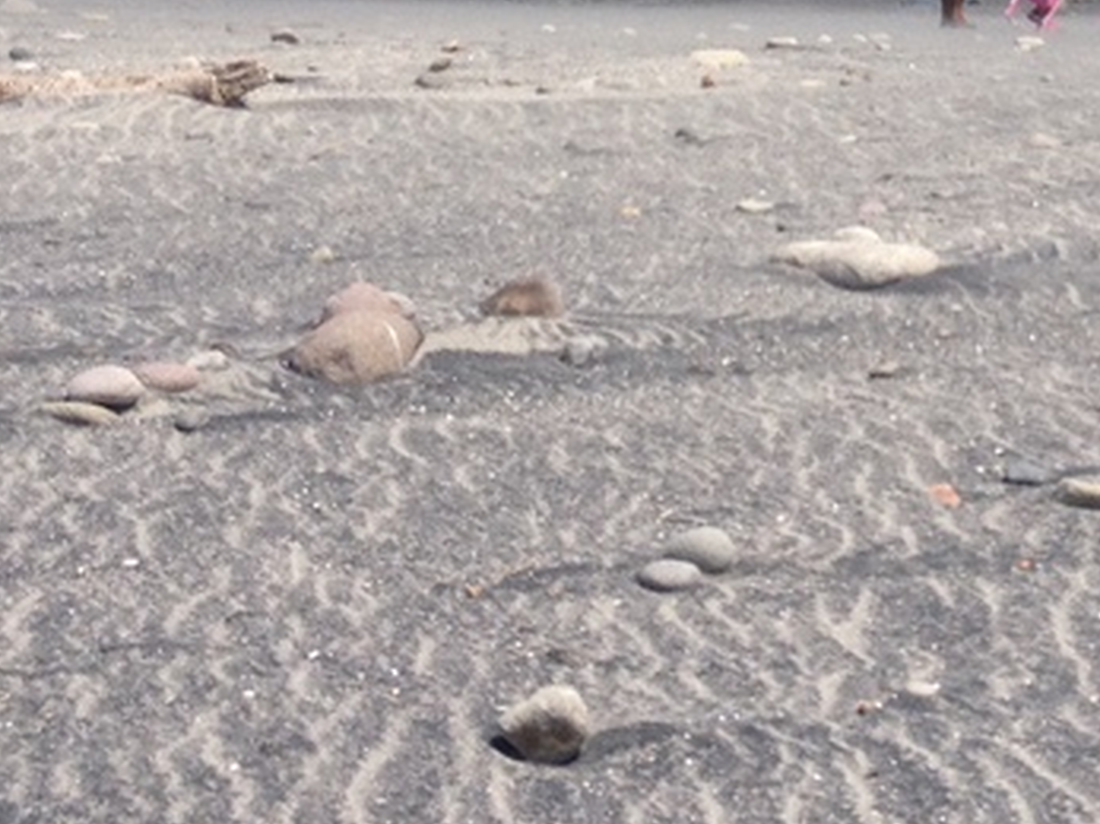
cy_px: -320
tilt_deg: -1.9
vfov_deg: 11.8
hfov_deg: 16.1
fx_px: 3844
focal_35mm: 121
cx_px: 983
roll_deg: +0.2
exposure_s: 1/3067
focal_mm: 4.28
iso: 50
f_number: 2.4
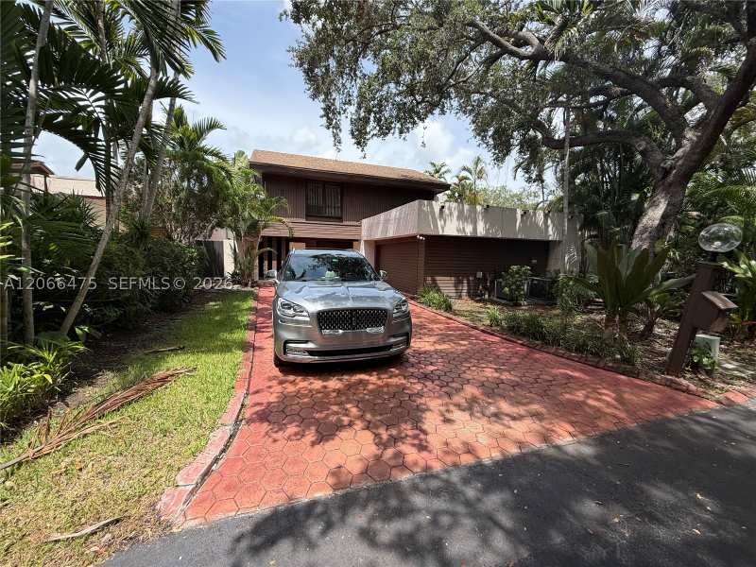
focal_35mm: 14
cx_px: 378
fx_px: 306
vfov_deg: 85.7
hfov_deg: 102.1
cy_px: 284
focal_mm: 2.22
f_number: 2.2
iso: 40
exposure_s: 1/770
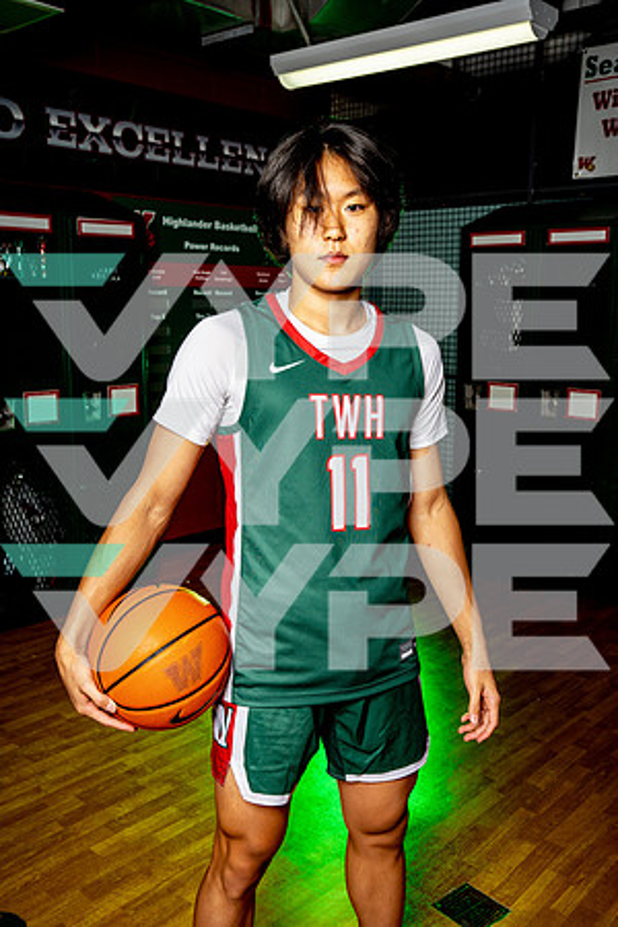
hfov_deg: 37.9
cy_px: 464
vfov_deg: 54.4
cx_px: 309
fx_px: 901
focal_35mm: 35
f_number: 8
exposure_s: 1/200
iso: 200
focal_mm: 35
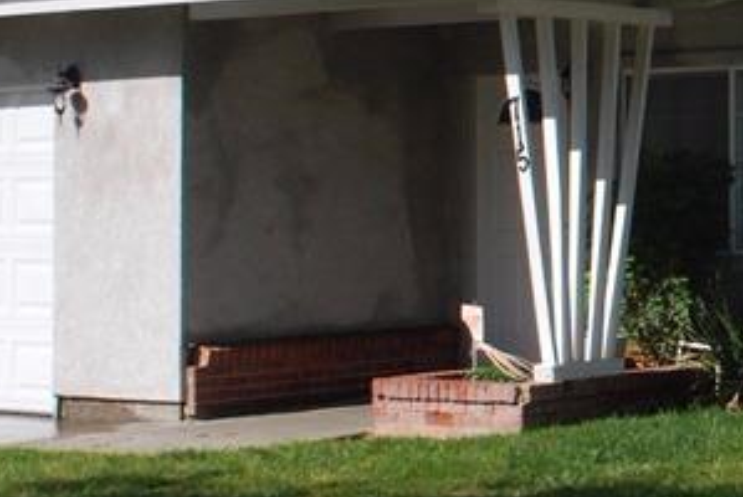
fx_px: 2334
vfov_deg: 12.1
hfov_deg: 16.9
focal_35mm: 113
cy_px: 76
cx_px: 994
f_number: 11
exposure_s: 1/500
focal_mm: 22
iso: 400
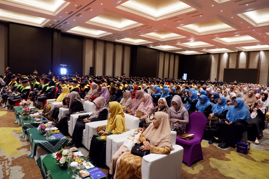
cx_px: 134
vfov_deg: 55.1
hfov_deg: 76.1
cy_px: 90
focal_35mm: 23
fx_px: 172
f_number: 3.5
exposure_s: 1/70
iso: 6400
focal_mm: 15
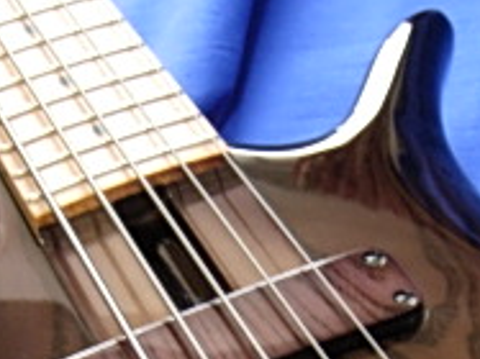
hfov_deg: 16.0
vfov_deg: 11.5
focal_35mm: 123
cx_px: 270
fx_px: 1704
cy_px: 546
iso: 125
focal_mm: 7.5
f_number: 2.7
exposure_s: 1/4
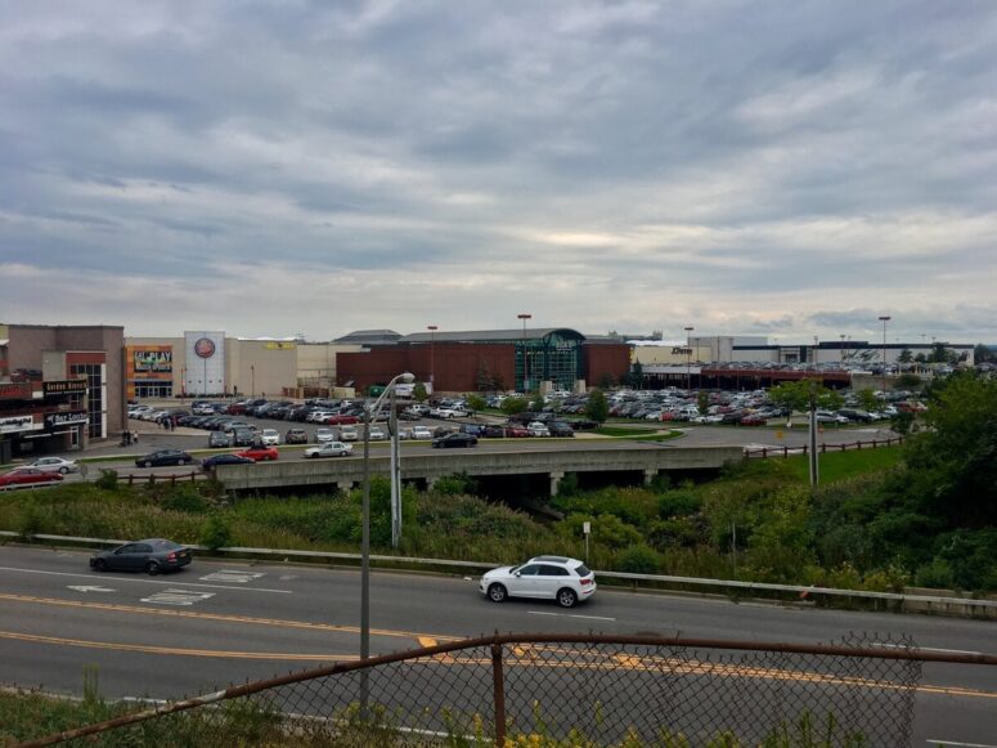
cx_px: 498
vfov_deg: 48.2
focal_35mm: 29
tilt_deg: +0.7
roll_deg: -0.2
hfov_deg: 61.7
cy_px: 374
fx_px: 835
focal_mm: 4.15
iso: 25
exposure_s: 1/549
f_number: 2.2
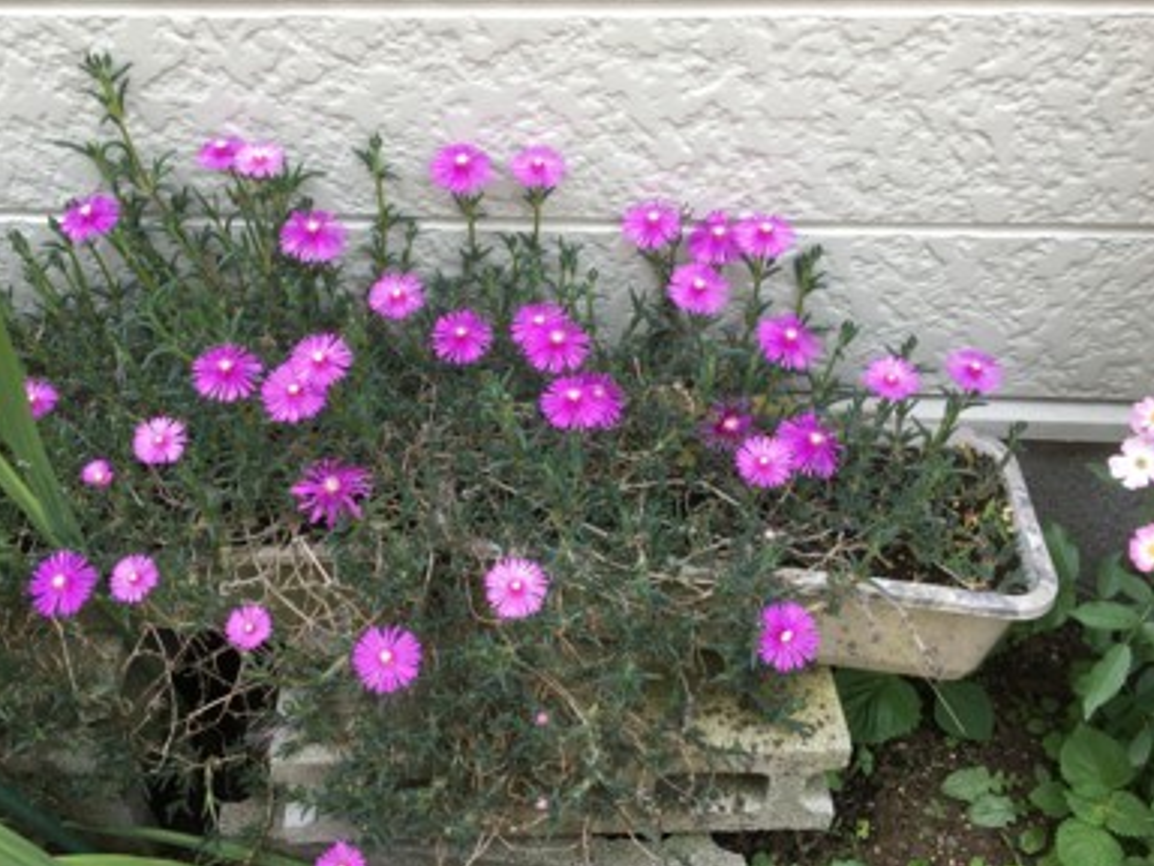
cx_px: 517
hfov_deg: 53.9
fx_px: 1133
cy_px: 430
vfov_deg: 41.8
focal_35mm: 34
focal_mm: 4.15
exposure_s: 1/120
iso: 25
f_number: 2.2
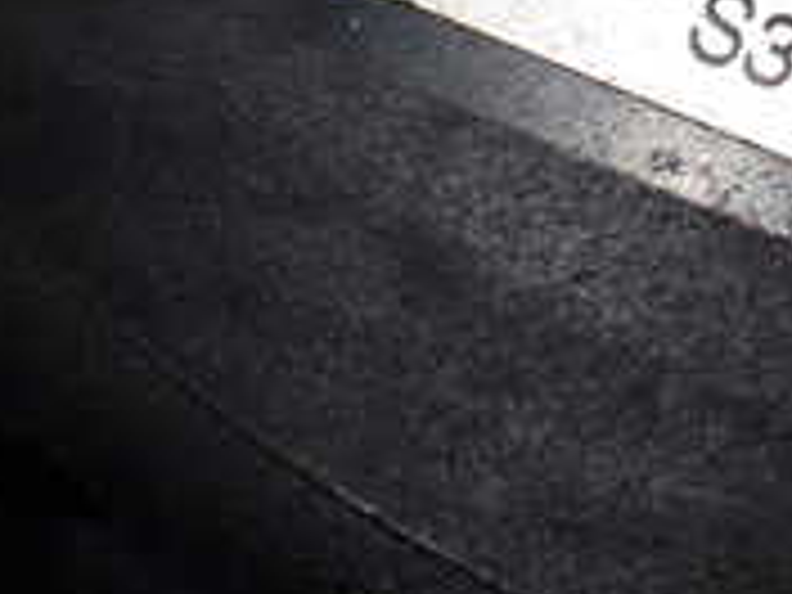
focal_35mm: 102
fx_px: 2334
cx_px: 1102
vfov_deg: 14.0
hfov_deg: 17.7
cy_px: -162
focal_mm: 5.4
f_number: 2.3
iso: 100
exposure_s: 1/125
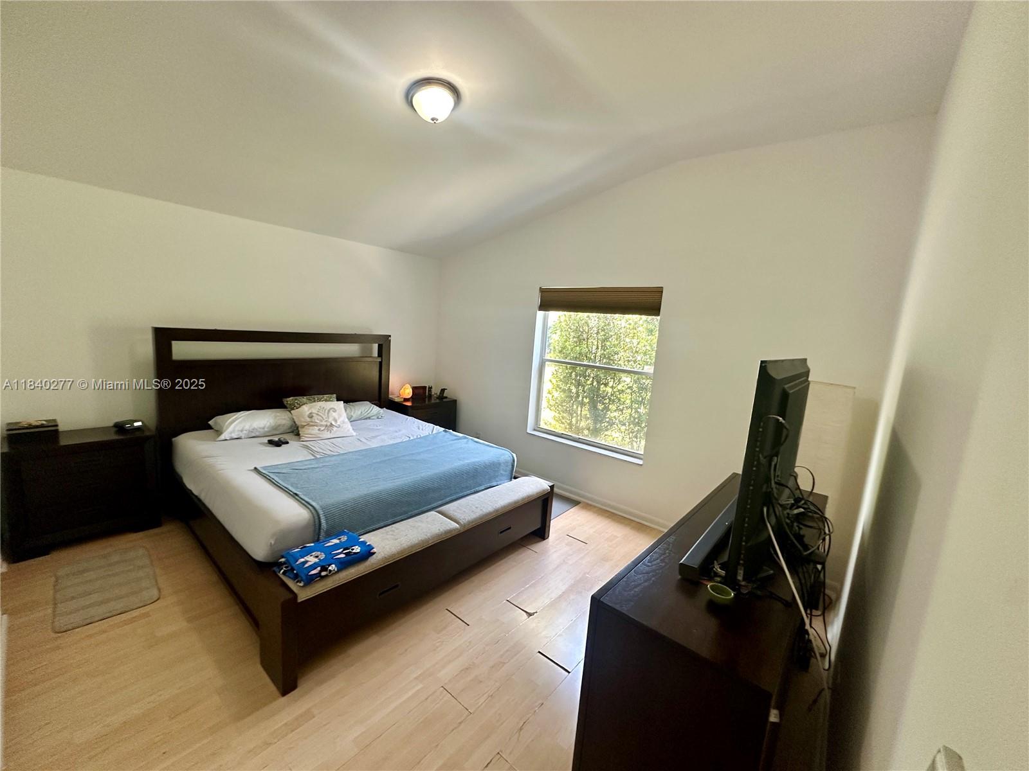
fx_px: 416
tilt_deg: -8.2
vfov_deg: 85.7
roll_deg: -3.5
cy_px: 386
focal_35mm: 14
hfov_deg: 102.1
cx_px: 514
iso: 200
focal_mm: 2.22
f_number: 2.2
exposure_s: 1/60
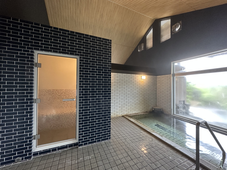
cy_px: 85
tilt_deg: -0.3
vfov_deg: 85.7
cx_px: 114
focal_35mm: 14
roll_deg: -0.1
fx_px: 92
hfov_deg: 102.1
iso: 320
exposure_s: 1/50
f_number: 2.2
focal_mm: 2.22
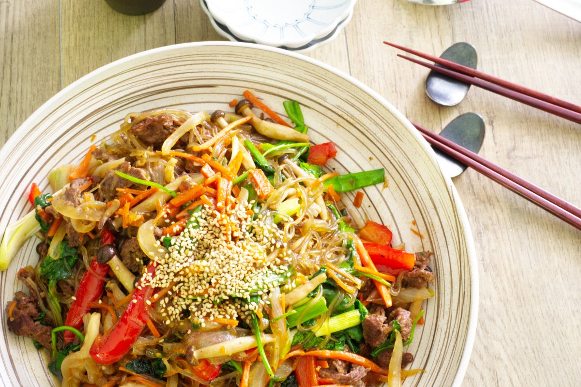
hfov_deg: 28.9
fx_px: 1129
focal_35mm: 70
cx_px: 290
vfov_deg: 19.4
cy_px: 194
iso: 400
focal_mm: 70
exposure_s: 20
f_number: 20
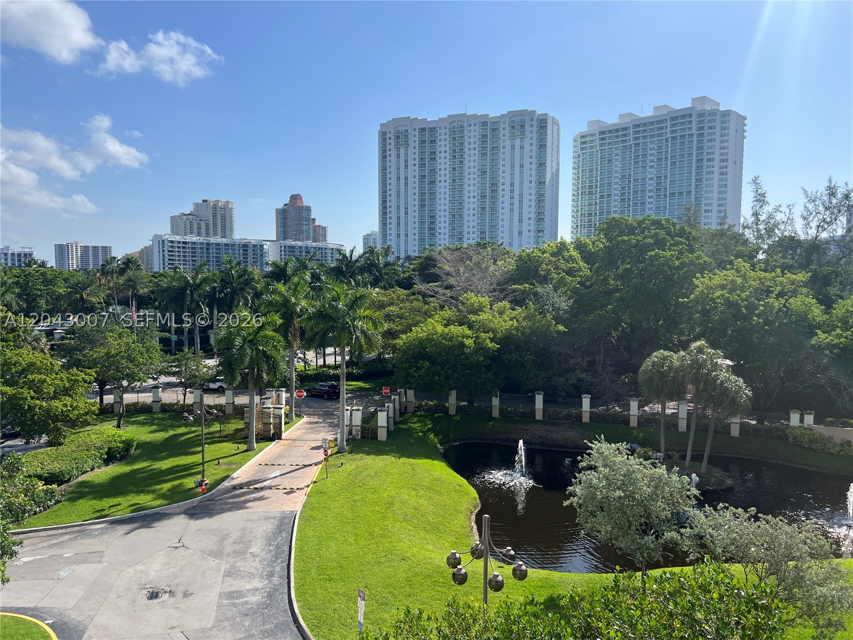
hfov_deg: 67.3
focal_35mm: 26
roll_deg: +0.5
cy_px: 320
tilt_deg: -2.7
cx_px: 426
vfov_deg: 53.1
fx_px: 641
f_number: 1.5
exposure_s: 1/5076
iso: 50
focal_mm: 5.7
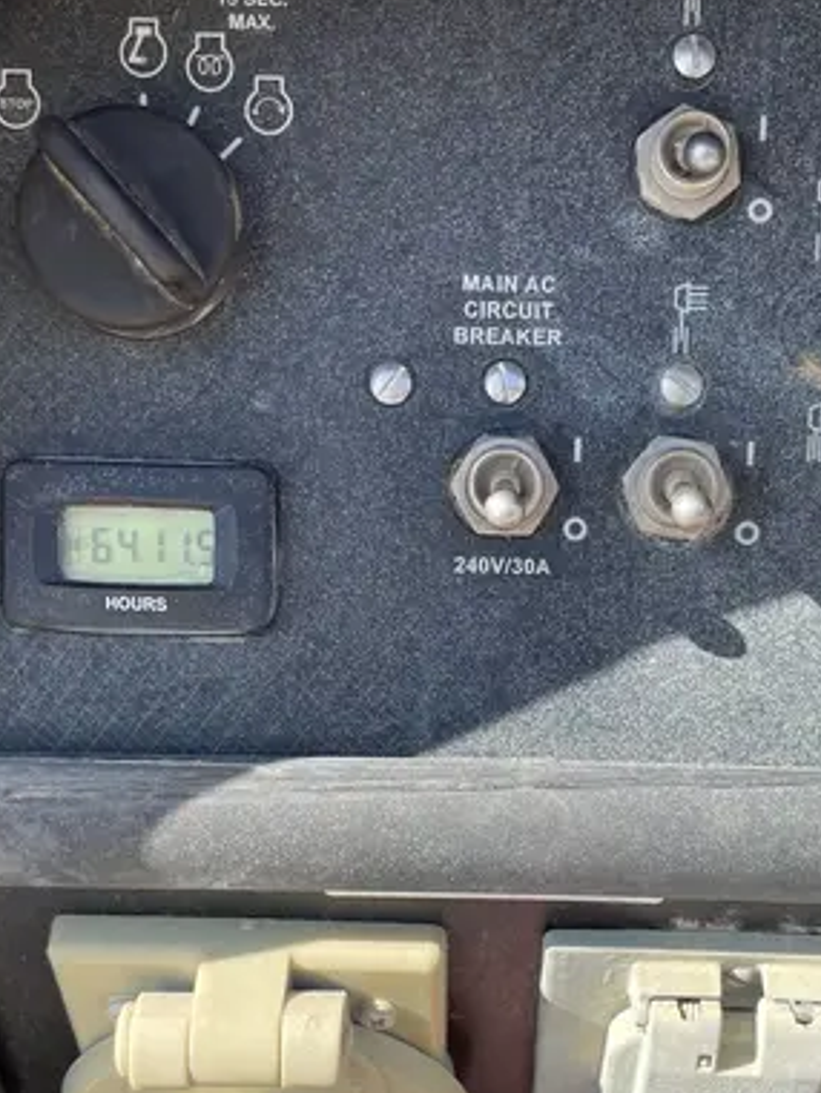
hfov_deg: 29.1
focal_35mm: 50
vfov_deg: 37.9
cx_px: 485
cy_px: 684
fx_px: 1580
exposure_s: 1/875
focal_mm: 4.2
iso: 50
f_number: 1.6
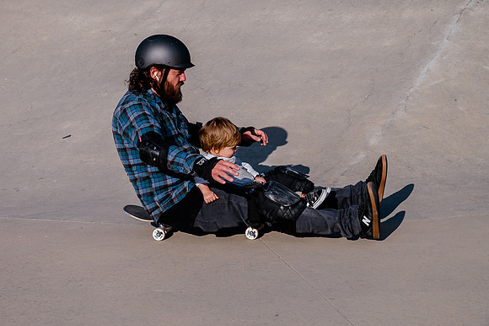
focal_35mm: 100
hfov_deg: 20.4
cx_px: 164
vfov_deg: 13.7
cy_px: 147
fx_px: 1355
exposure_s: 1/640
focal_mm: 75
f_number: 10
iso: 200
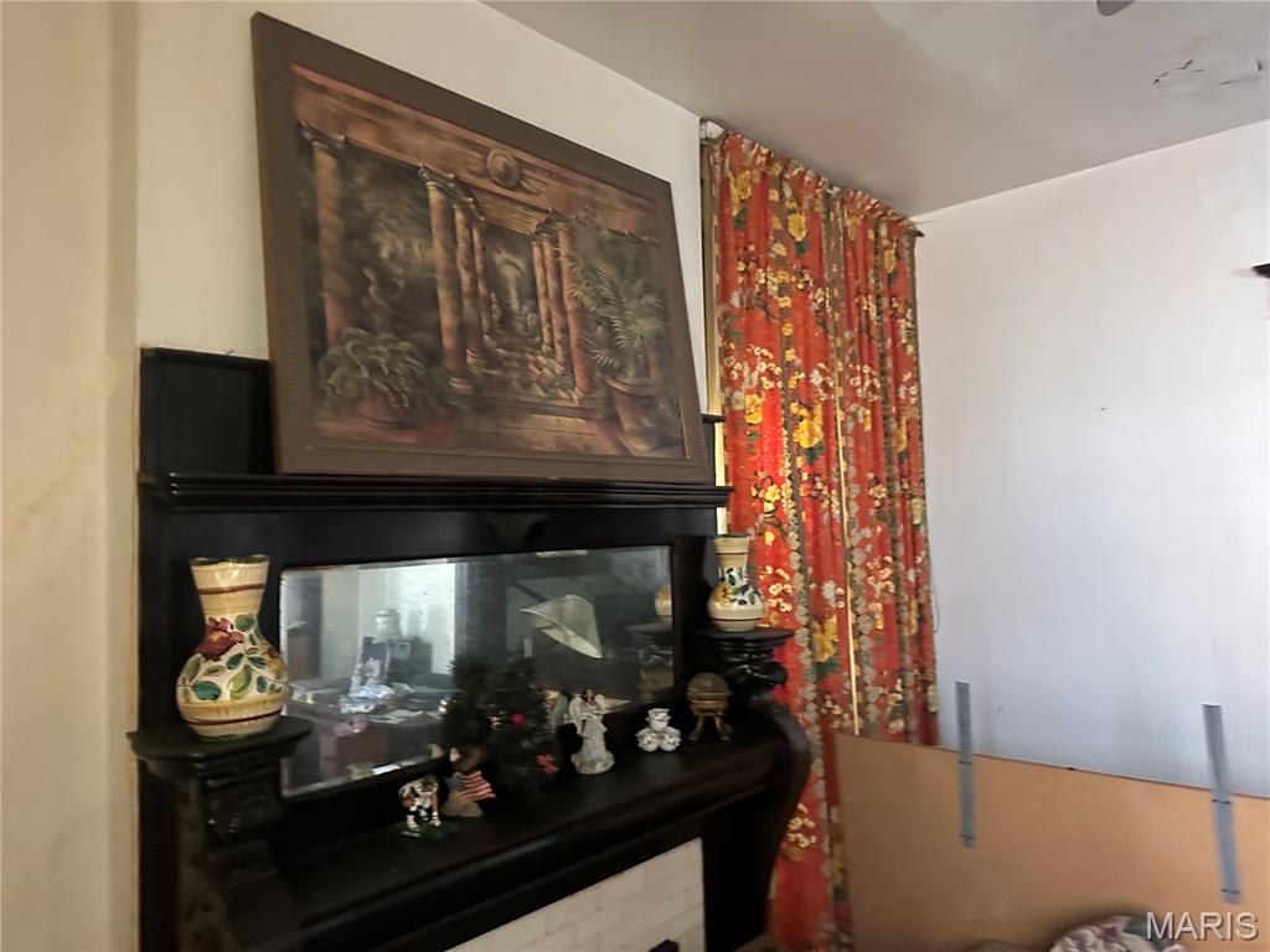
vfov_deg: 56.8
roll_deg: +1.3
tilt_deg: +5.3
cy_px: 476
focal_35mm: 24
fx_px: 881
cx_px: 635
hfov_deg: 71.6
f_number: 1.78
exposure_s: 1/40
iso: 1000
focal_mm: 6.86
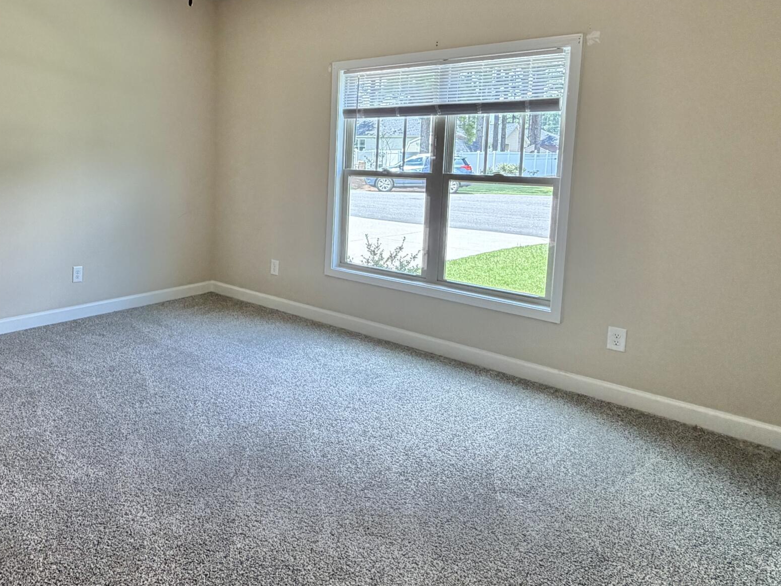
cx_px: 208
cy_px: 213
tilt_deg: -6.6
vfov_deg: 50.7
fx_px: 609
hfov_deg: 62.1
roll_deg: -0.4
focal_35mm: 27
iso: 160
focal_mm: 2.22
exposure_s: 1/121
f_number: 2.2
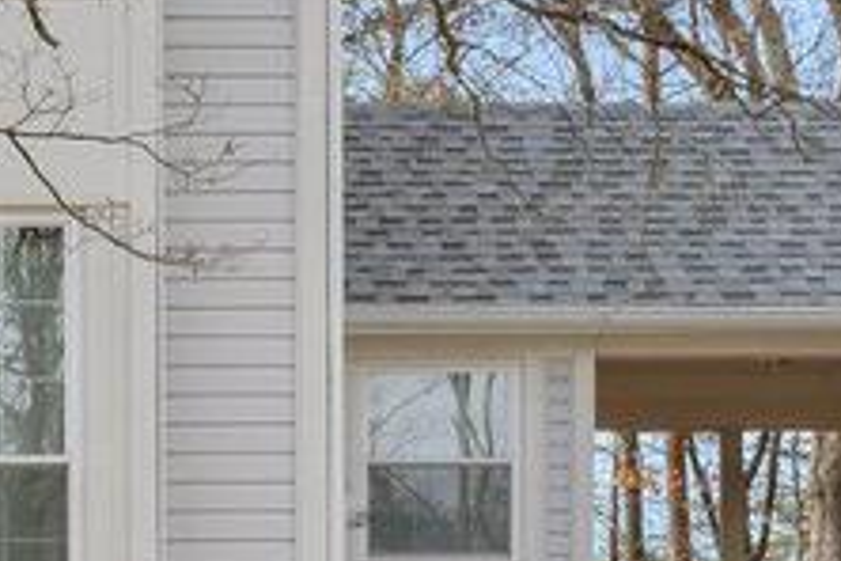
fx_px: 2748
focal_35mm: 118
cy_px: 258
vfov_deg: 11.6
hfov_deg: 17.4
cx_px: 326
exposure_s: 1/100
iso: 100
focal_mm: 18.1
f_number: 8
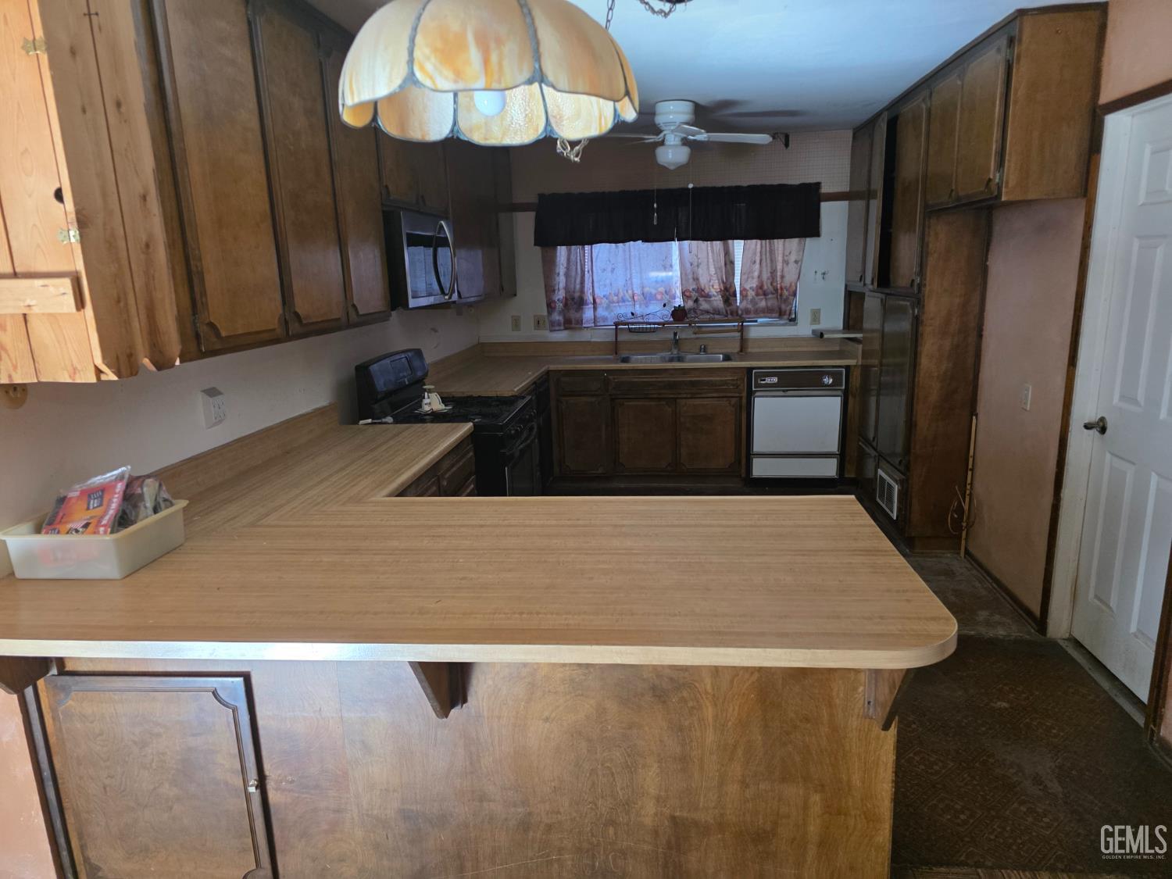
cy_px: 440
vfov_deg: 58.9
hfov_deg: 73.9
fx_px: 779
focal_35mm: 23
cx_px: 586
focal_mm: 6.3
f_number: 1.7
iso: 320
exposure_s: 1/120
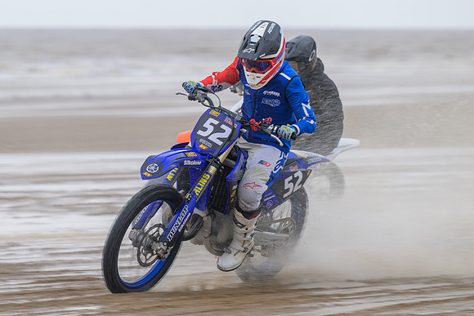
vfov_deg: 4.5
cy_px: 171
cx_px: 208
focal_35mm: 305
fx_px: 4015
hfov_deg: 6.8
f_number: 4
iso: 80
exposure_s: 1/250
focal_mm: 175
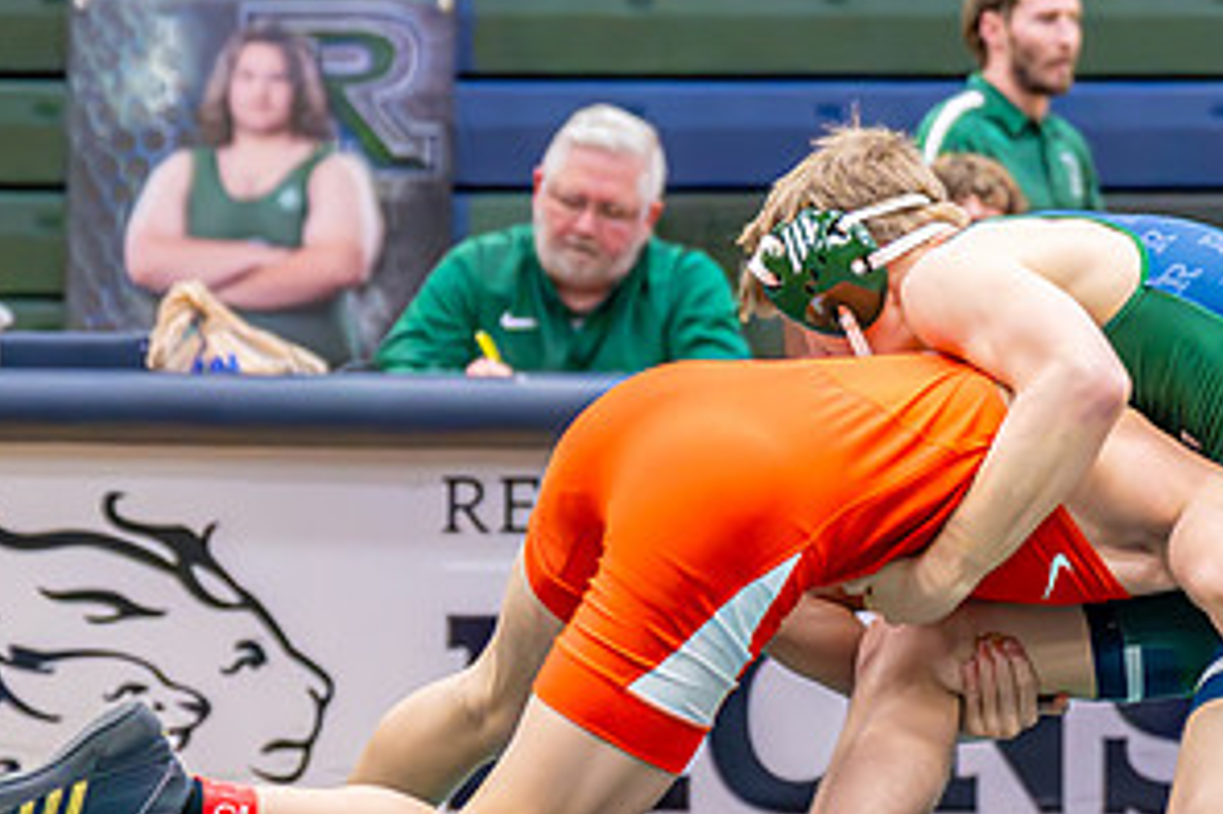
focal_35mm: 254
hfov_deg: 8.1
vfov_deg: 5.4
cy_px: 597
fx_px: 8624
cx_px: 857
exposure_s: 1/1000
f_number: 2.8
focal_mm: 88
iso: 6400
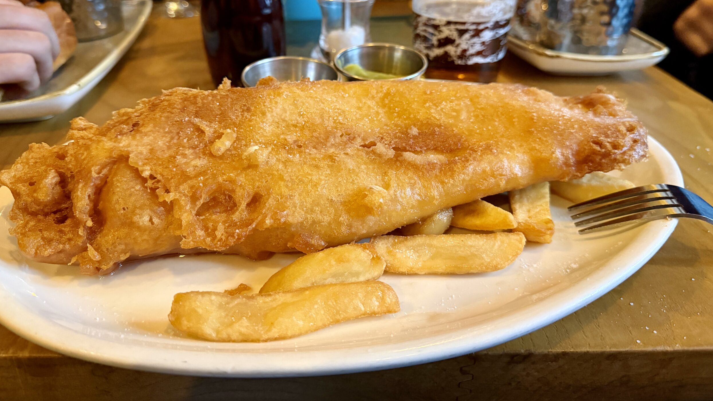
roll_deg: -0.6
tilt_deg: -25.9
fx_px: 511
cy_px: 134
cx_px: 353
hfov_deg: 69.9
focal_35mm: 27
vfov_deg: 42.3
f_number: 1.78
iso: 800
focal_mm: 6.76
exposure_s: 1/48
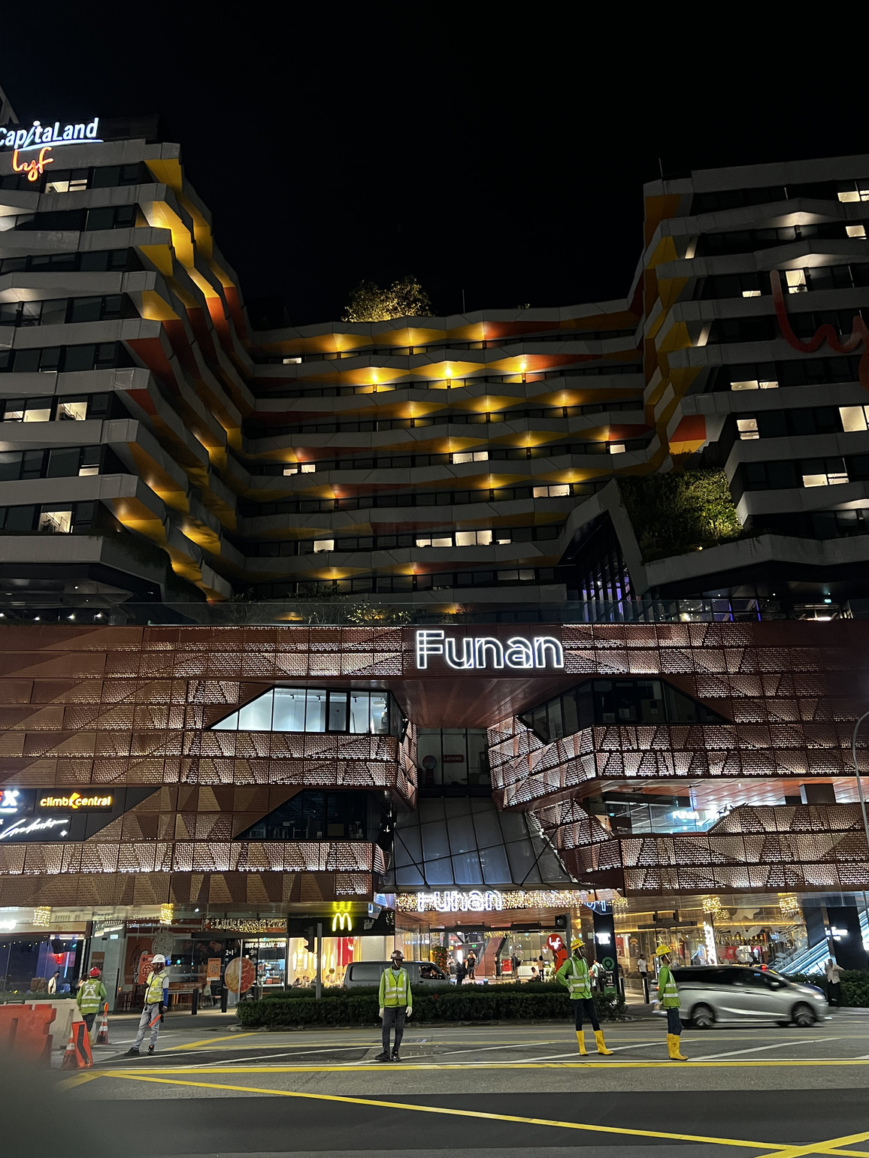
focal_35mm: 27
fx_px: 904
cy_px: 592
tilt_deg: +23.3
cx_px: 438
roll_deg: +0.2
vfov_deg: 65.3
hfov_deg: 51.4
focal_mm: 5.7
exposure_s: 1/33
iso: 500
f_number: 1.5
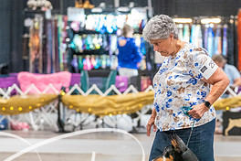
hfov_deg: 8.3
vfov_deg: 5.5
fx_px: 1660
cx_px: 155
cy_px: 97
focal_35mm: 248
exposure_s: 1/250
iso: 6400
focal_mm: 113
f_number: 2.8
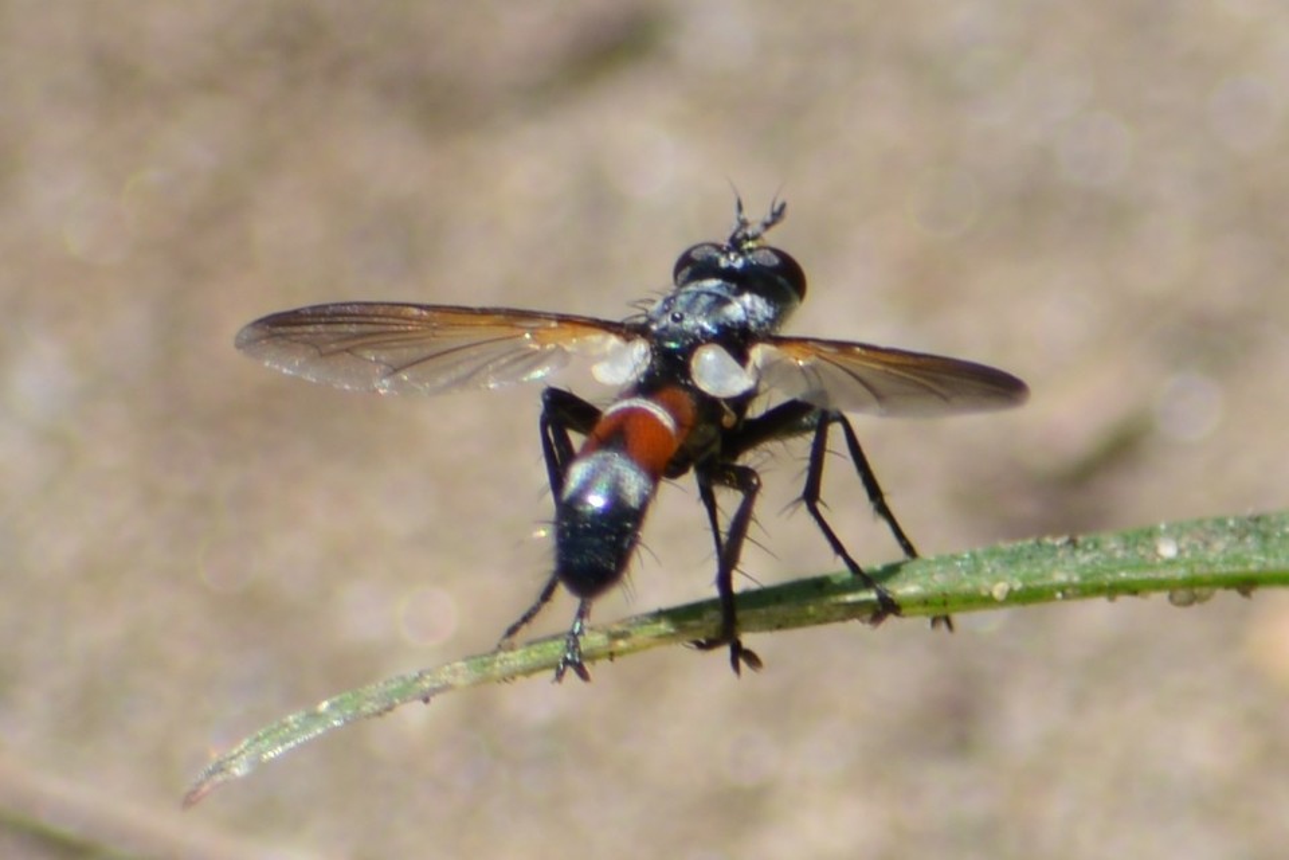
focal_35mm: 450
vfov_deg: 3.1
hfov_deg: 4.6
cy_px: 430
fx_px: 16111
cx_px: 644
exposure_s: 1/250
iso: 100
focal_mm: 300
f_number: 8
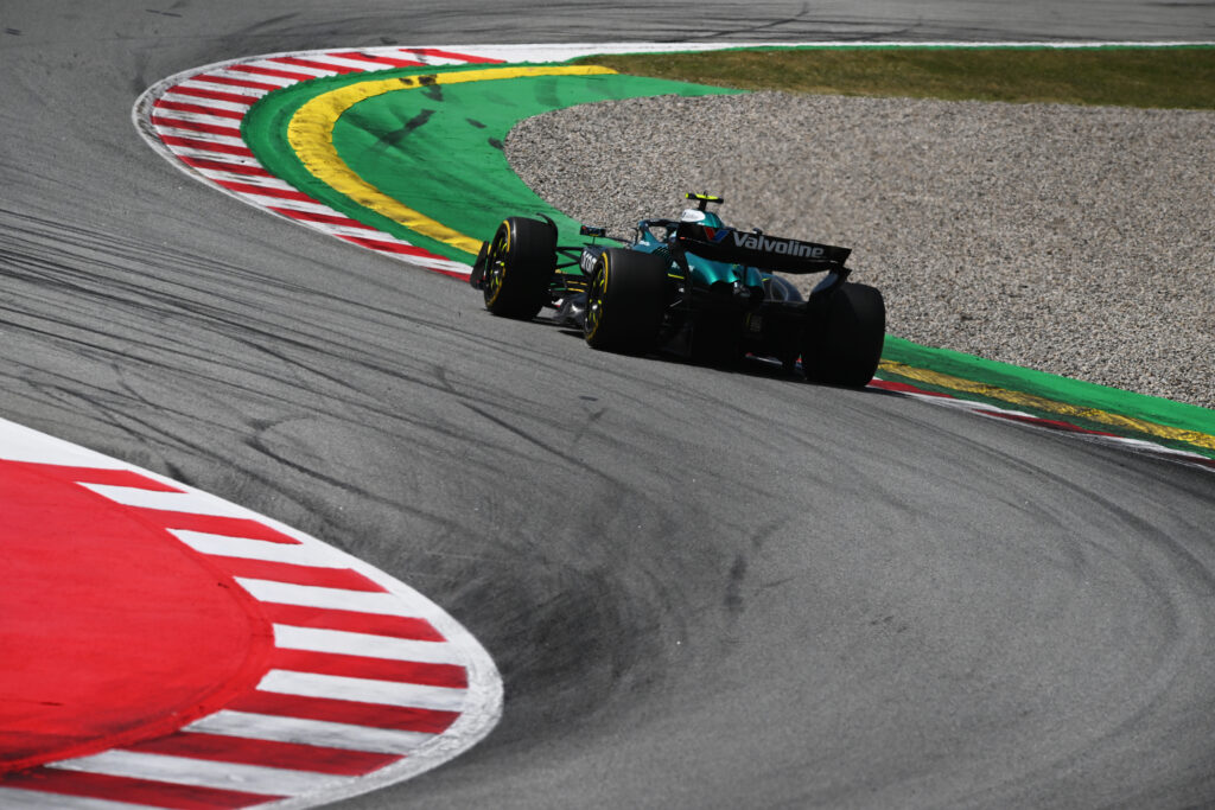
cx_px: 608
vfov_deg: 3.4
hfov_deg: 5.2
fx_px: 13501
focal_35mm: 400
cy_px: 405
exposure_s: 1/2000
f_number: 10
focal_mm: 400
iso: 400
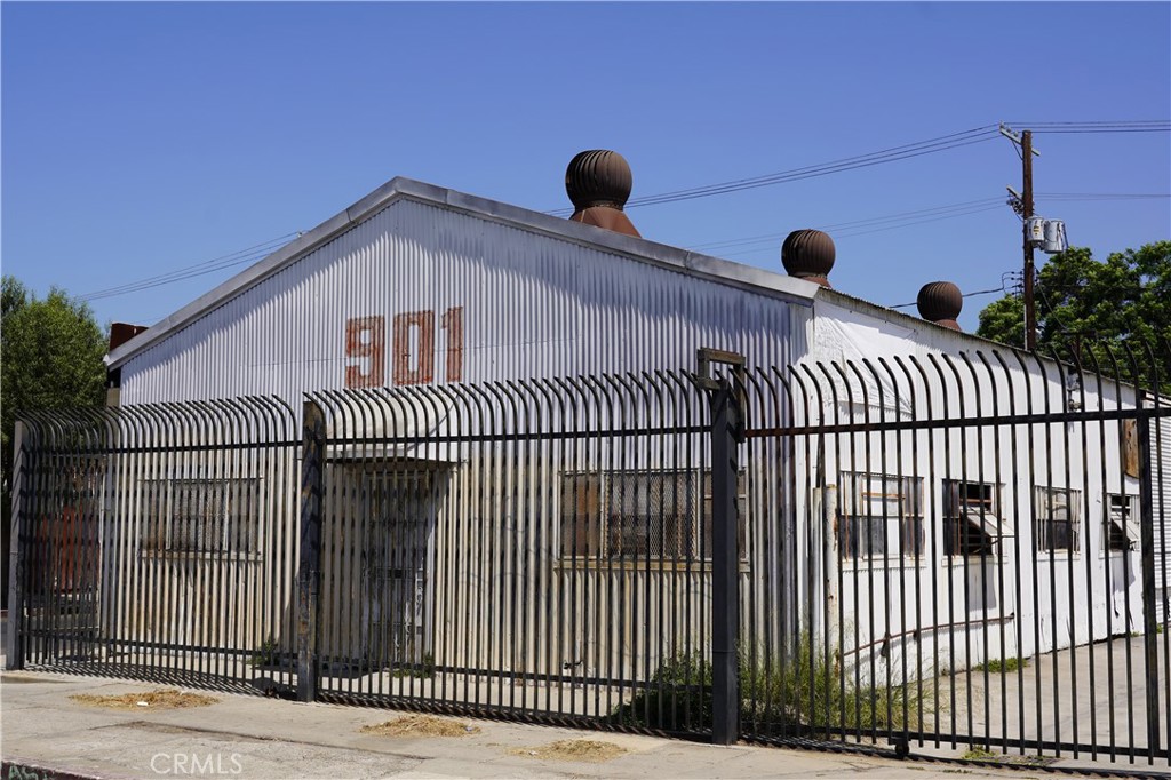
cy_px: 390
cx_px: 586
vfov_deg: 31.2
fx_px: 1398
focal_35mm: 43
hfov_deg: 45.4
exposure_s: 1/320
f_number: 10
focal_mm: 29
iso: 100
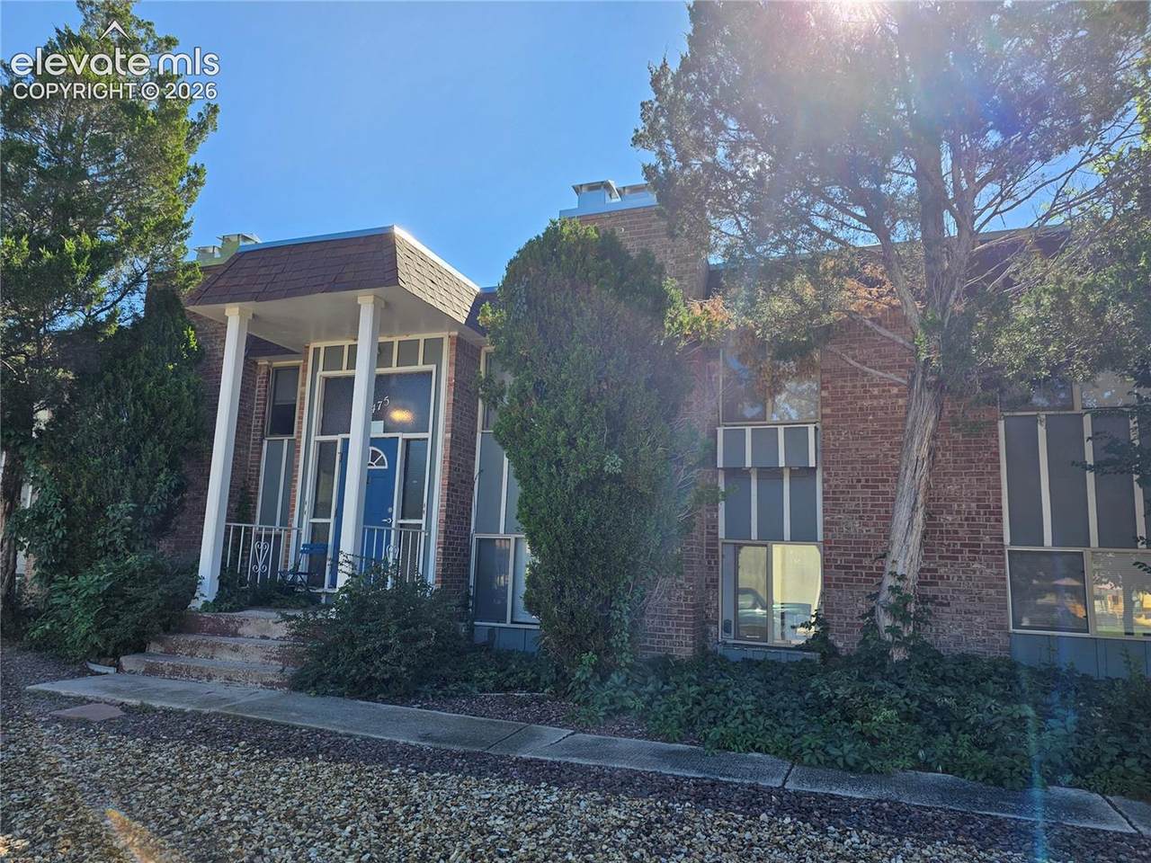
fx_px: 765
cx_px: 576
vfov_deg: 58.9
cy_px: 432
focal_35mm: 23
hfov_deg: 73.9
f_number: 1.7
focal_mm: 6.3
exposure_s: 1/263
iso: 10
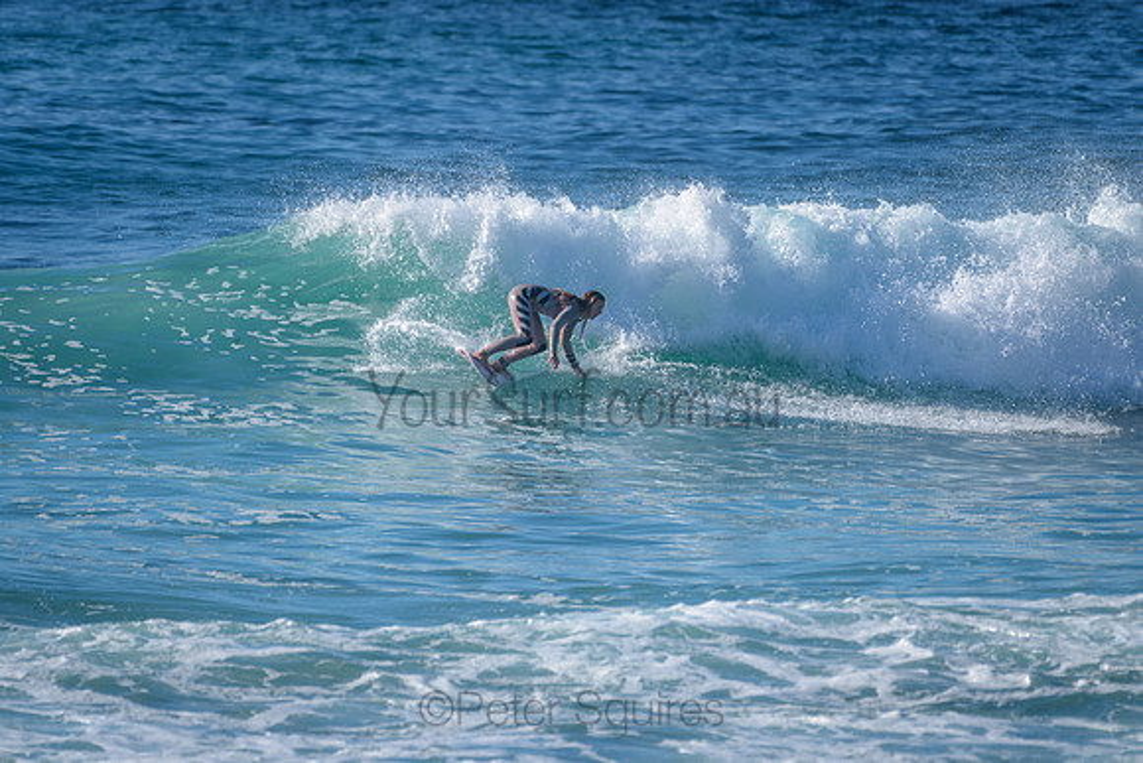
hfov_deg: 3.4
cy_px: 295
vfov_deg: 2.2
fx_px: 19460
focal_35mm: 613
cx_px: 572
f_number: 5.6
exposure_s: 1/2000
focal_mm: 500
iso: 180
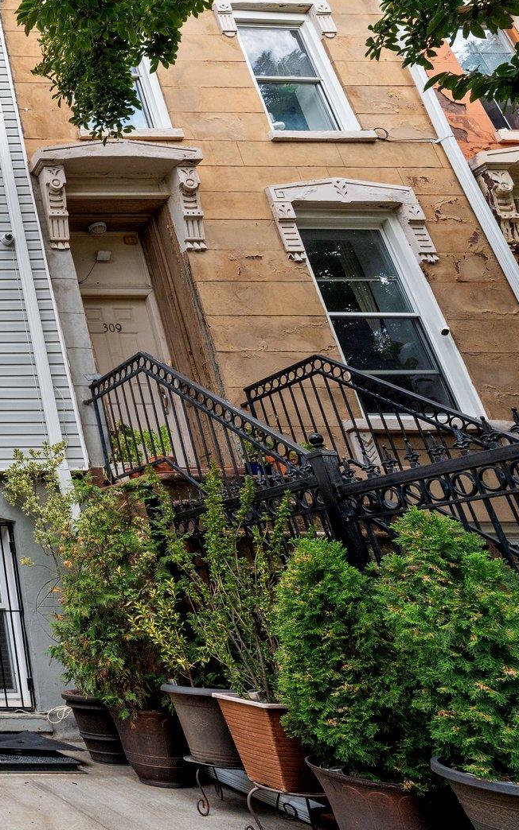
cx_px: -231
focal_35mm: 28
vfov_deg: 65.9
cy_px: 336
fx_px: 634
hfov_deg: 29.8
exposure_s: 1/640
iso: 800
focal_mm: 14
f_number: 7.1
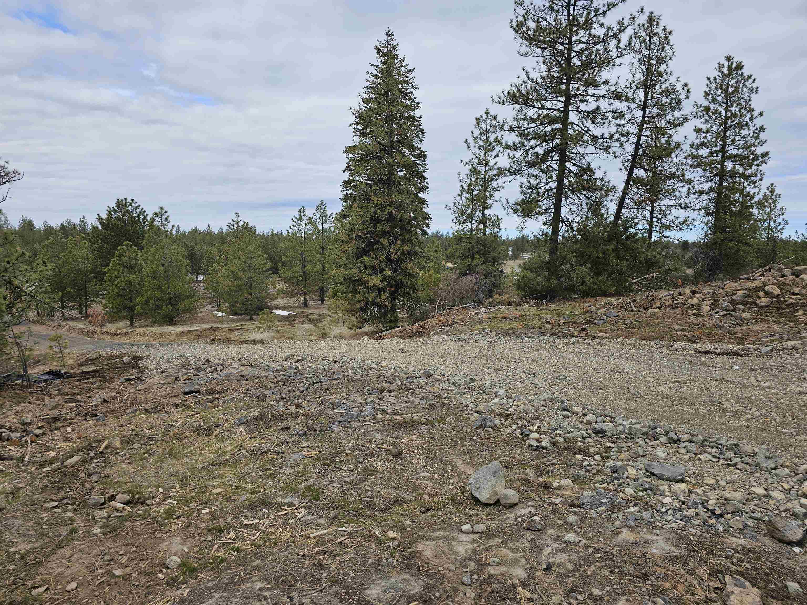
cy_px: 302
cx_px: 404
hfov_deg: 73.9
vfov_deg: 58.9
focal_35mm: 23
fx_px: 536
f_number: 1.7
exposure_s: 1/617
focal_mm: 6.3
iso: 10
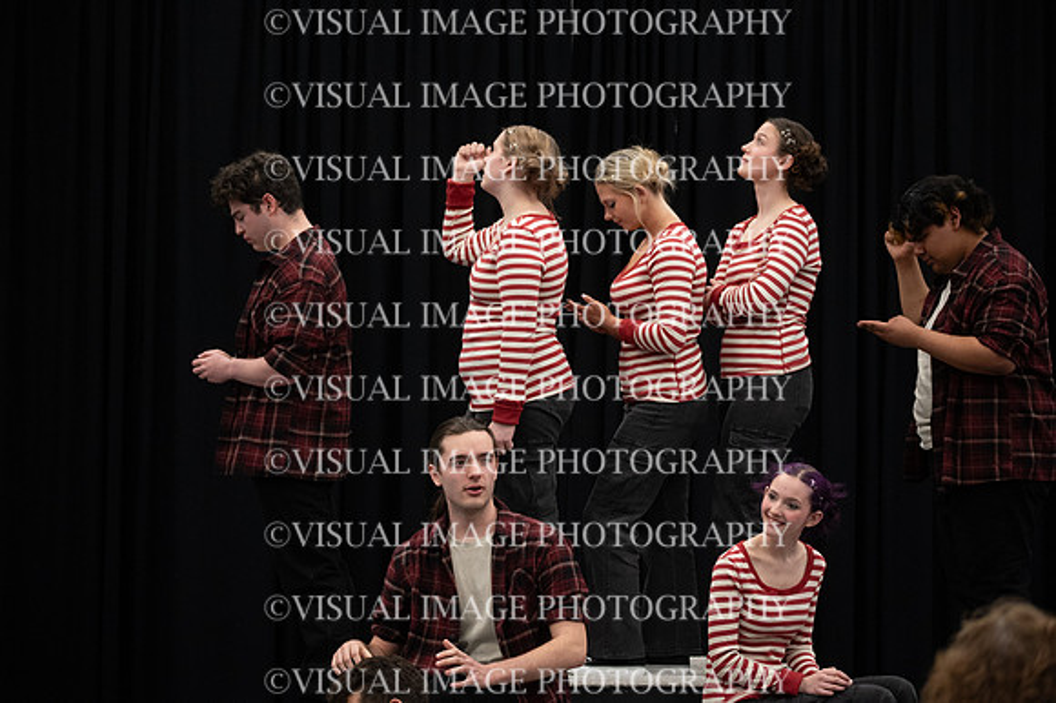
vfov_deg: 11.8
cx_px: 528
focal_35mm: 116
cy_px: 352
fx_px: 3401
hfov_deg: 17.7
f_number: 5
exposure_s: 1/160
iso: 5000
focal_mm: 116
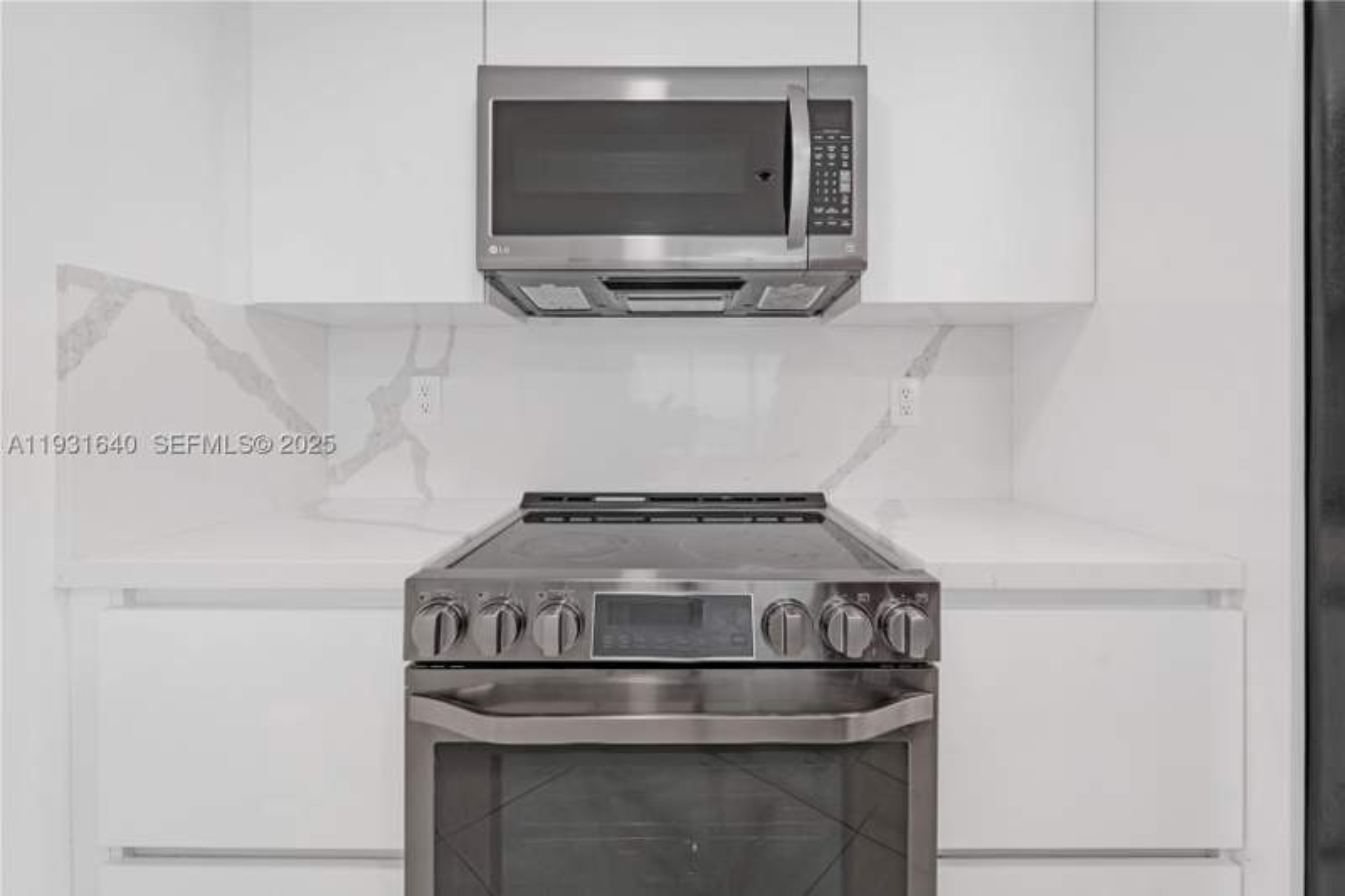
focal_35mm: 14
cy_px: 448
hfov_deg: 104.3
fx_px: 523
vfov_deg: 81.2
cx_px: 672
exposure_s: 1/6
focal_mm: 14
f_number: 8
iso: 100
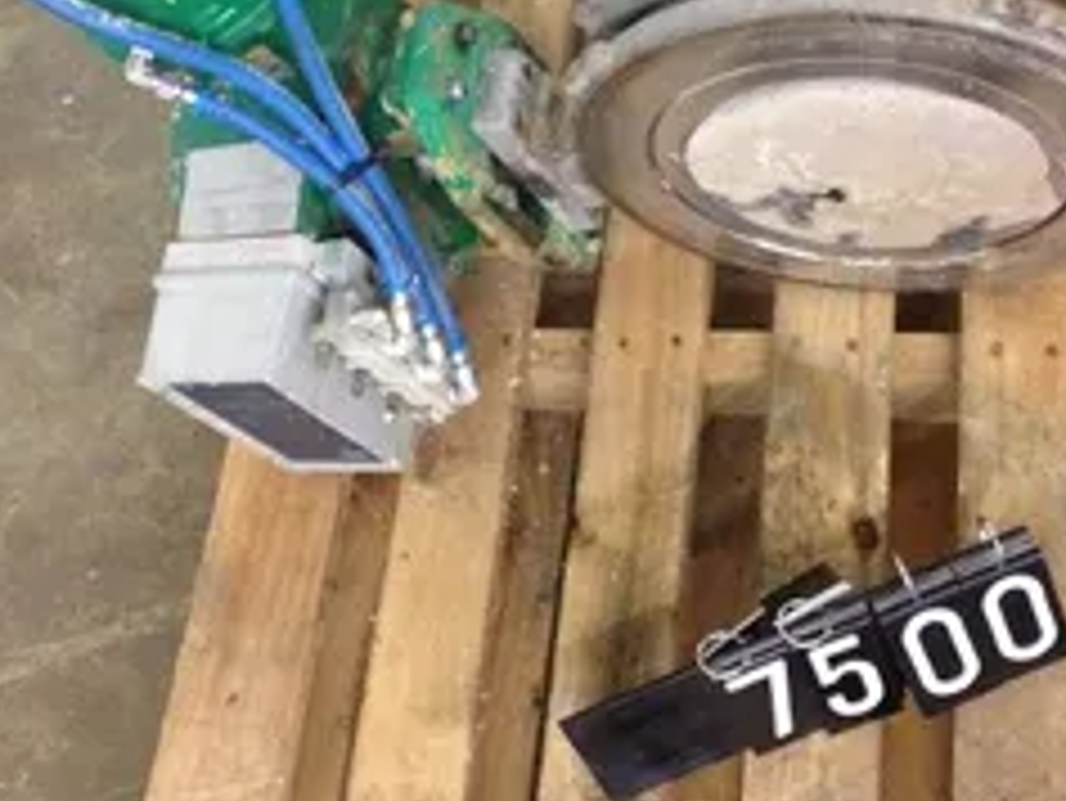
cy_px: 234
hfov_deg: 32.7
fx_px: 1818
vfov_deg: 24.6
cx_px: 517
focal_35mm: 59
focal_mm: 4.28
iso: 320
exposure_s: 1/20
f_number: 2.4
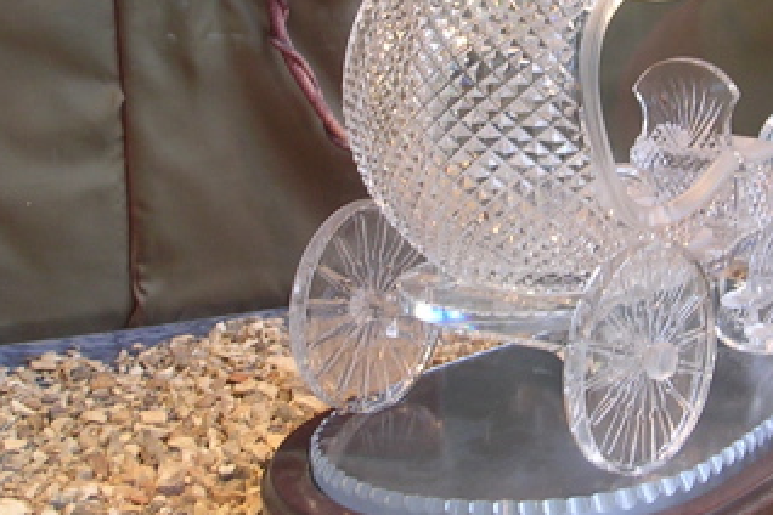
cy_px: 148
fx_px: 1932
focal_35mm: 90
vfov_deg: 15.1
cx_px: 600
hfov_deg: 22.4
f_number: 3
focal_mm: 6.6
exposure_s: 1/12.6
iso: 50
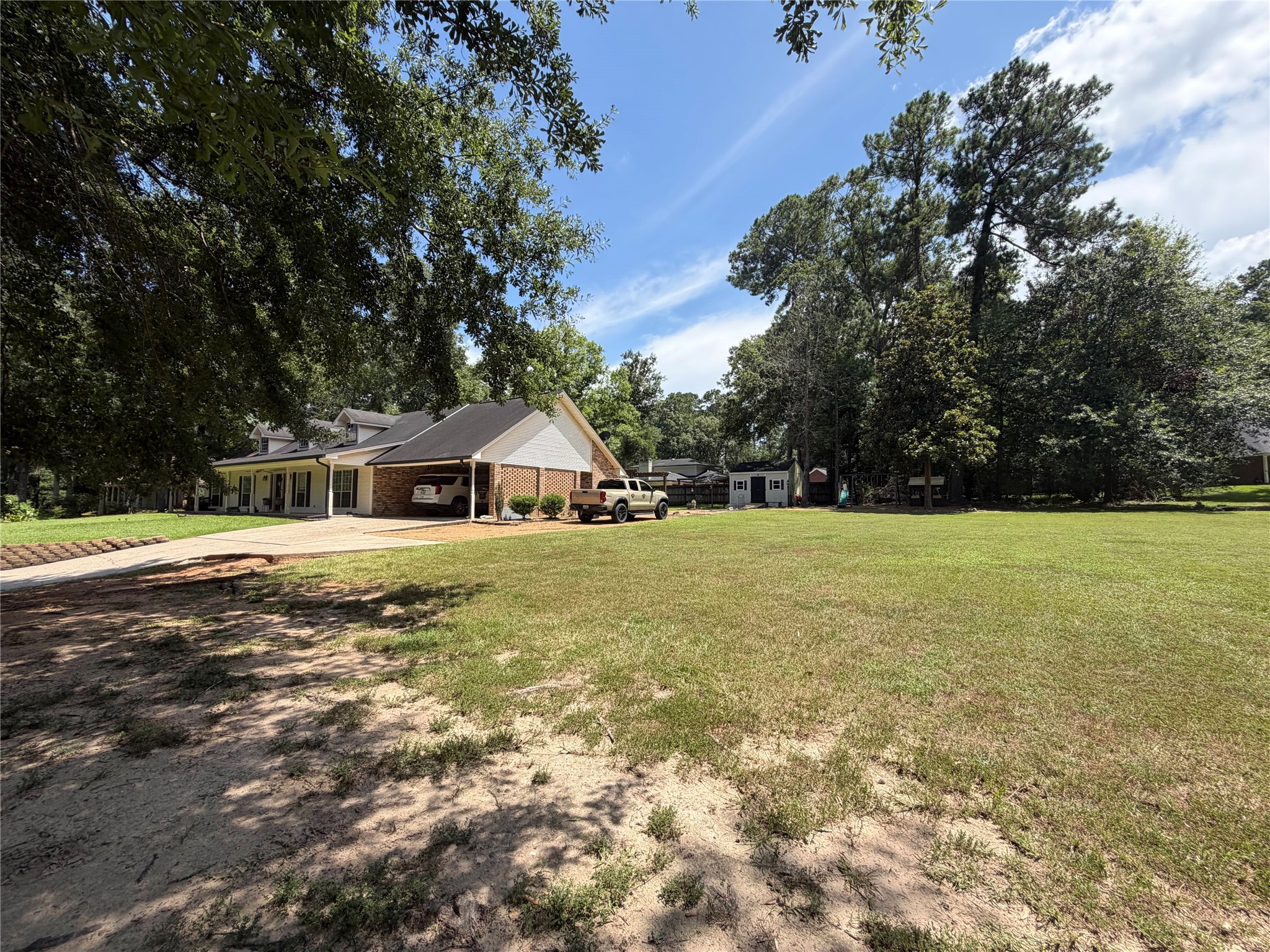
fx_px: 514
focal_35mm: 14
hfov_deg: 102.1
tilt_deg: +3.2
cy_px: 476
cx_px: 635
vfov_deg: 85.7
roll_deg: -0.4
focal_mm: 2.22
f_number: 2.2
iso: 32
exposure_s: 1/770
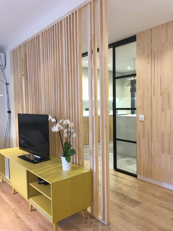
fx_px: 193
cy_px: 116
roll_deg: +2.0
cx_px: 86
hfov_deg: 48.2
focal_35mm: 29
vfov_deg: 61.7
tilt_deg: -4.5
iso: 125
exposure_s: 1/33
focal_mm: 4.15
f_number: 2.2
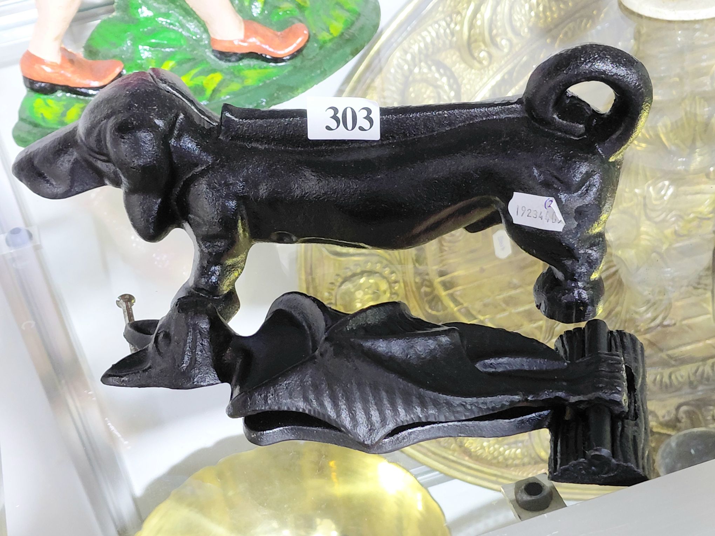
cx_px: 358
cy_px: 268
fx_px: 516
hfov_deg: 69.4
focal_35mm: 25
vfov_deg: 54.9
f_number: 1.8
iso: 200
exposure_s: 1/50.3
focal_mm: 4.69
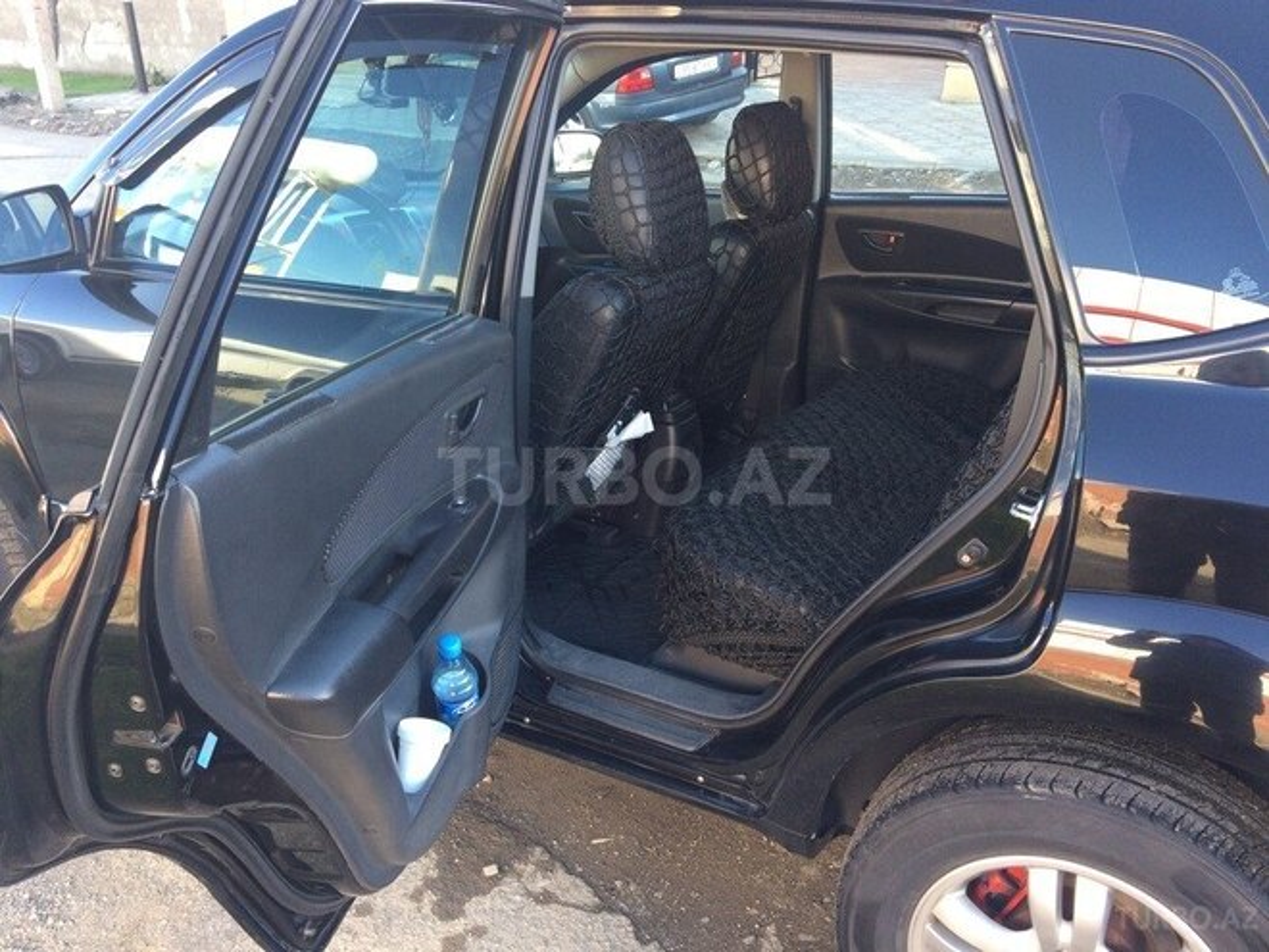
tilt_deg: -25.2
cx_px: 634
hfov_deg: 61.7
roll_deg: -1.5
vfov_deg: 48.2
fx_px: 1063
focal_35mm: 29
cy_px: 476
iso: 50
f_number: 2.2
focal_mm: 4.15
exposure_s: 1/100
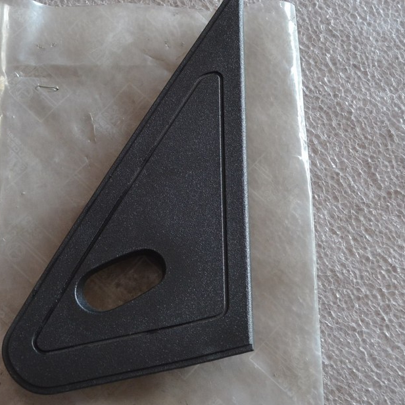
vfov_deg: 25.6
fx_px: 887
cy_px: 254
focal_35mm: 67
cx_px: 114
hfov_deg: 25.5
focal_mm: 24
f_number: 4
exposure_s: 1/60
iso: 800
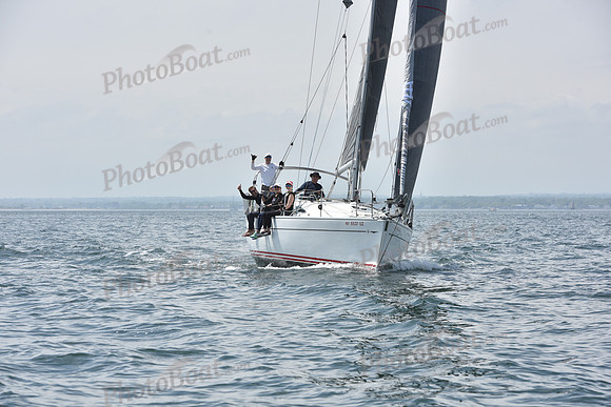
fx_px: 2071
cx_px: 306
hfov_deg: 16.8
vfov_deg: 11.2
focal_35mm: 122
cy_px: 204
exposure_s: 1/800
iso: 200
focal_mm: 122
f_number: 9
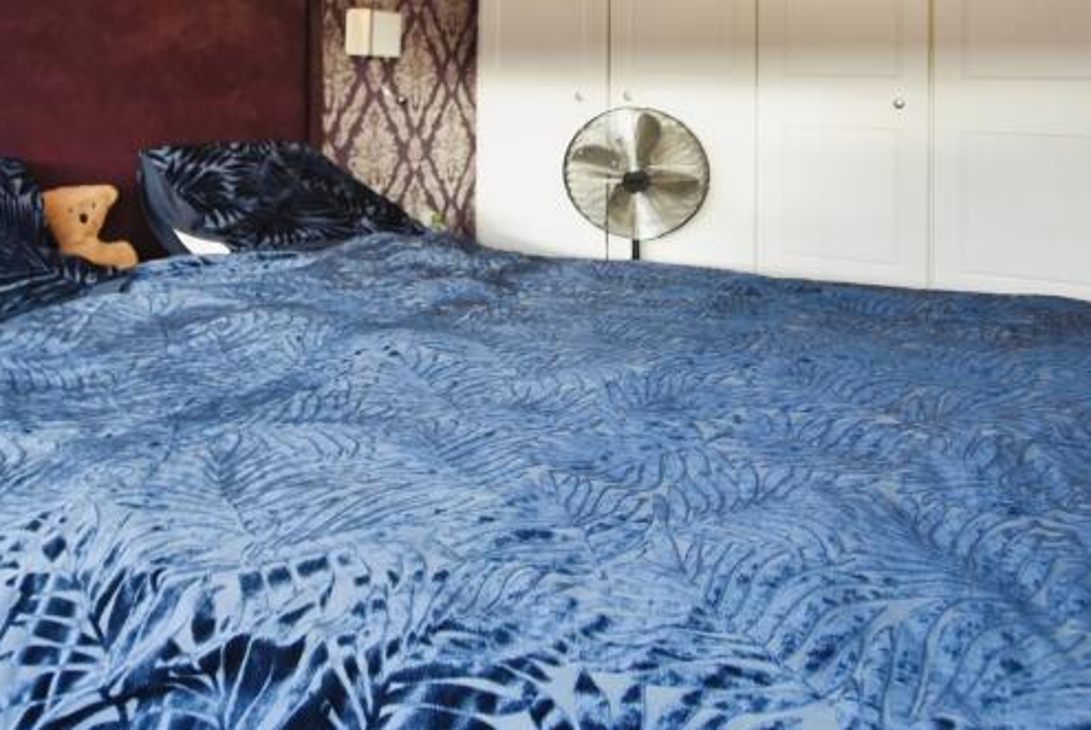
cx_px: 450
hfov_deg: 59.9
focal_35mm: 31
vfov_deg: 39.5
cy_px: 82
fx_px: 940
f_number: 5.6
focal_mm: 10
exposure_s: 1/15
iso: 280
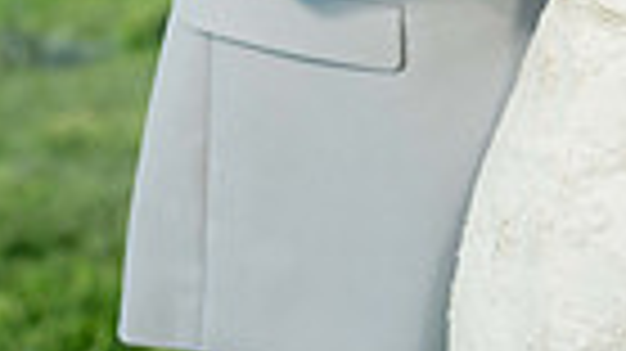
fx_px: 3650
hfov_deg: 9.7
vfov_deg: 5.3
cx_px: 590
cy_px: -459
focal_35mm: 220
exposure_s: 1/500
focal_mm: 65
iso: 500
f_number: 4
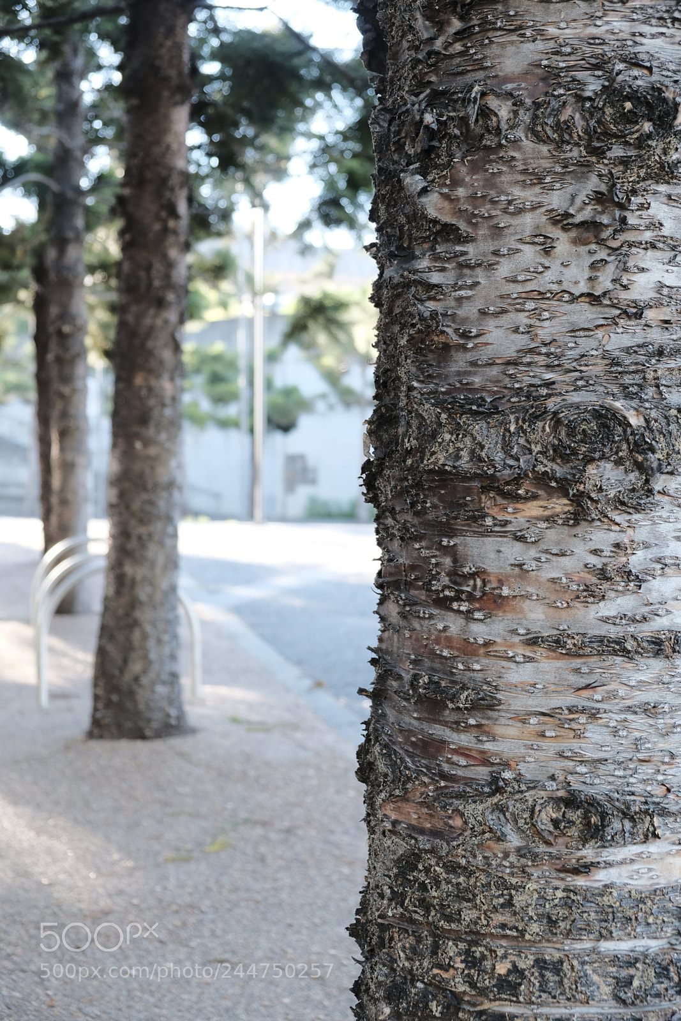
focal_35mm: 47
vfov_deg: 41.9
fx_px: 1333
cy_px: 510
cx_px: 340
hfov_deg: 28.7
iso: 400
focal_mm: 31.5
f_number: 3.6
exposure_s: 1/60
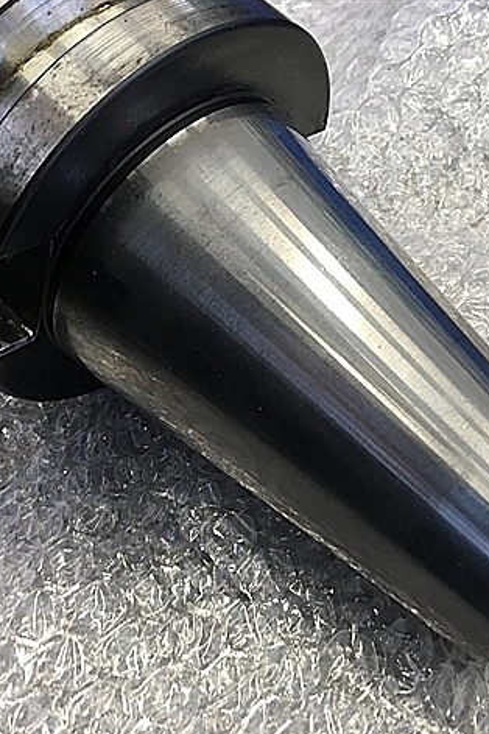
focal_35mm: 41
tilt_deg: -53.7
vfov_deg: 47.4
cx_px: 262
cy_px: 369
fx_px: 835
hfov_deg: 32.6
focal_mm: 4.15
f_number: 2.2
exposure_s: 1/30
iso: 64
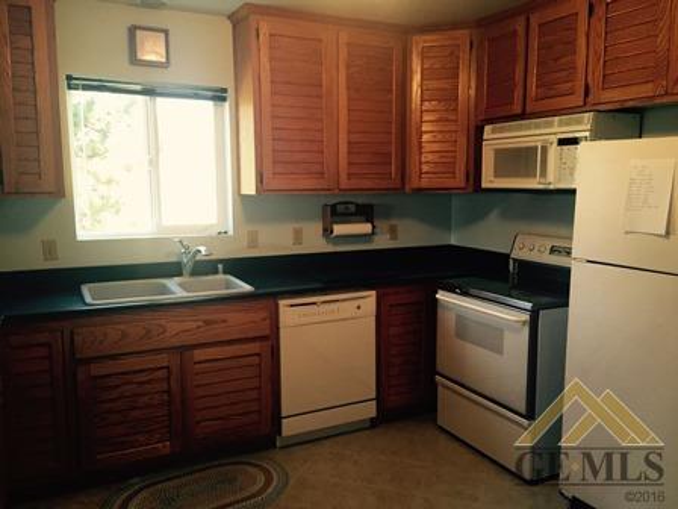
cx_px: 339
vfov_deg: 48.2
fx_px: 568
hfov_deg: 61.7
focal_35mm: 29
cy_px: 254
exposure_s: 1/30
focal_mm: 4.15
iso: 50
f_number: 2.2
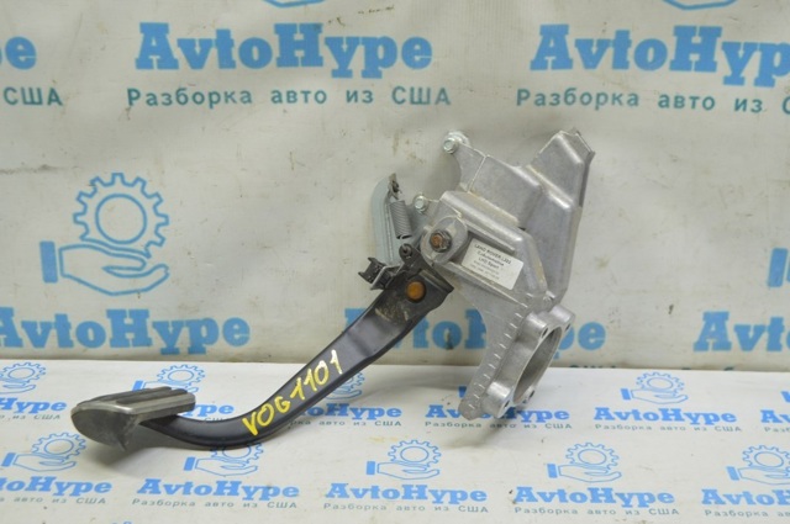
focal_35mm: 54
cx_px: 395
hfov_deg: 36.9
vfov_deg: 25.0
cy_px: 262
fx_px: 1183
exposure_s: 1/20
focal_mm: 36
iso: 400
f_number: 5.6
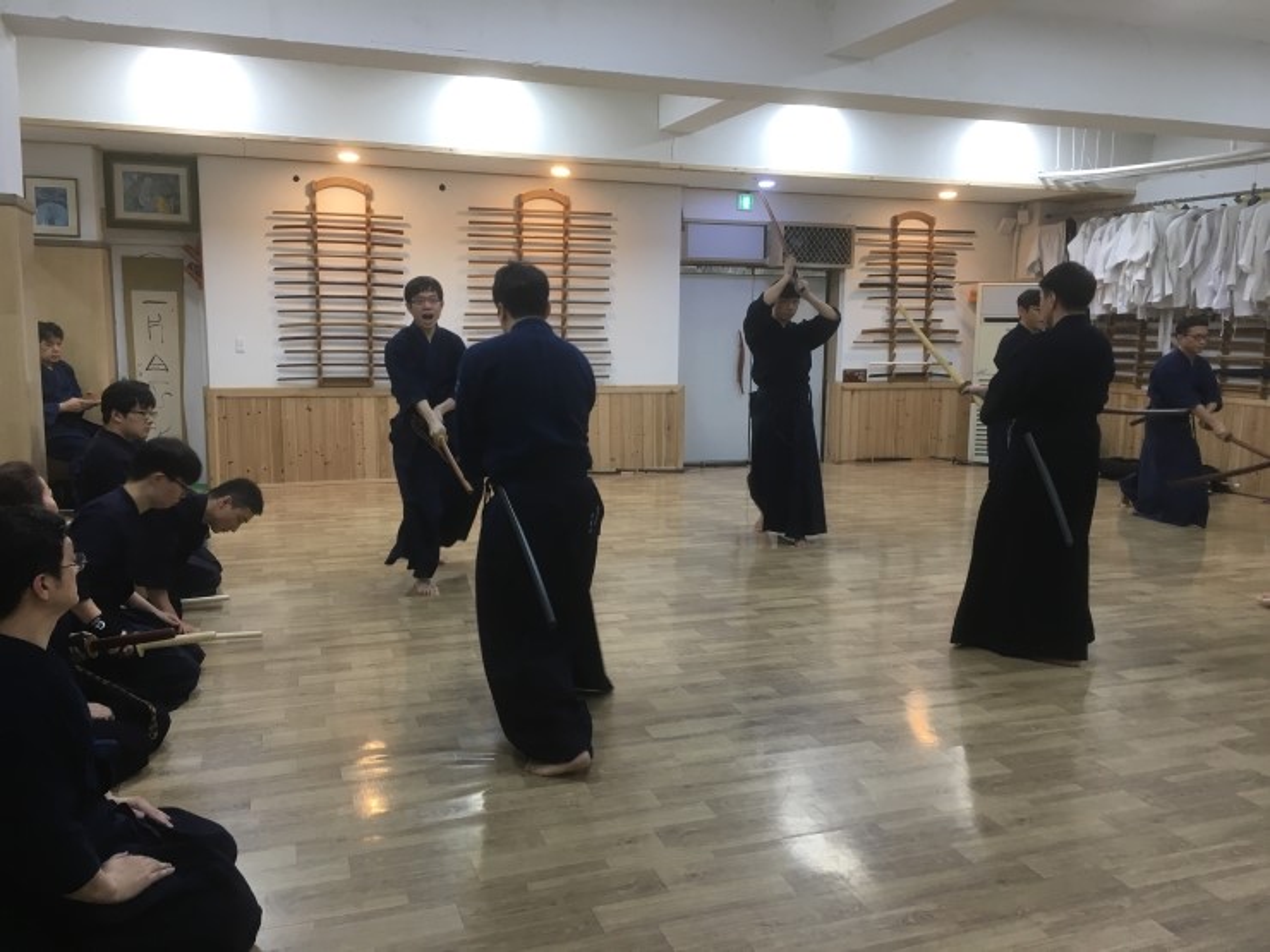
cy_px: 476
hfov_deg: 61.7
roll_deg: -1.5
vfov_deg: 48.2
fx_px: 1064
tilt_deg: -6.7
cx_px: 635
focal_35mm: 29
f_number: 2.2
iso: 50
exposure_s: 1/30
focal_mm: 4.15
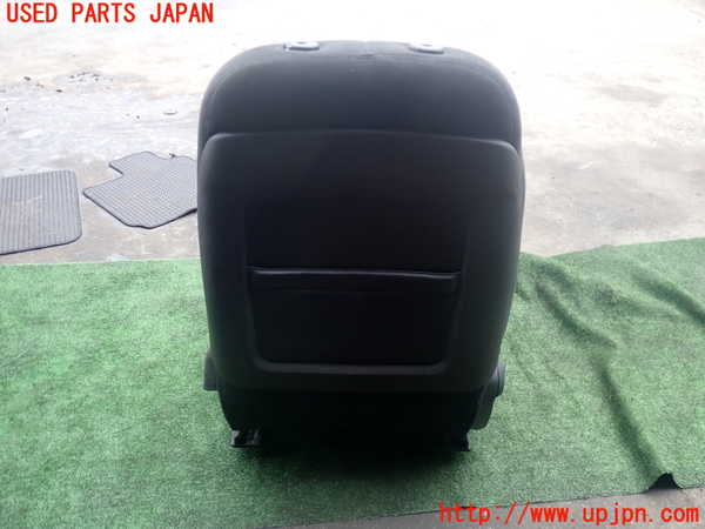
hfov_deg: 60.0
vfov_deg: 46.8
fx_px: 611
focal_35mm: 30
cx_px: 352
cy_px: 264
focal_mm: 5.4
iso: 125
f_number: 6.3
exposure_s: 1/30
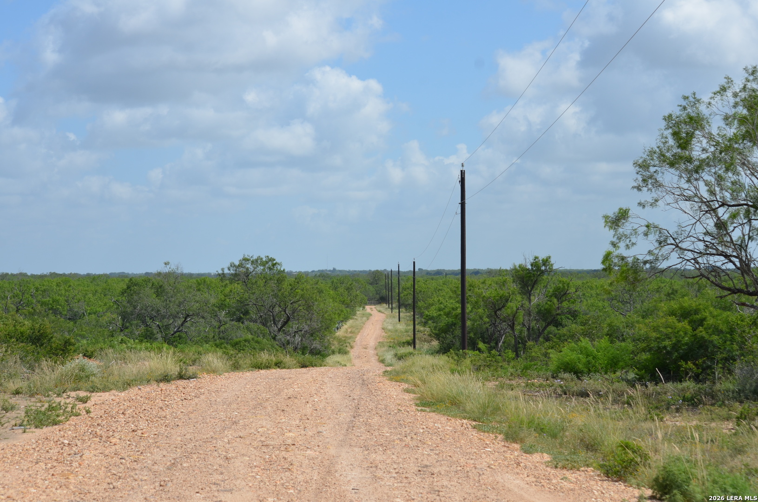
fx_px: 1733
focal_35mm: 82
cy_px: 251
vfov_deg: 16.5
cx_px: 379
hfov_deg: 24.7
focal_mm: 55
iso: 125
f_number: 9
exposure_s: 1/320
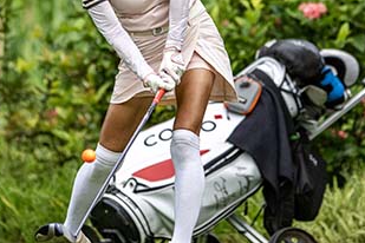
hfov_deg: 1.7
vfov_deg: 1.1
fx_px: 12612
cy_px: -58
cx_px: 171
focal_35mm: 1244
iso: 1000
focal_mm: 400
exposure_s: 1/8000
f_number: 2.8
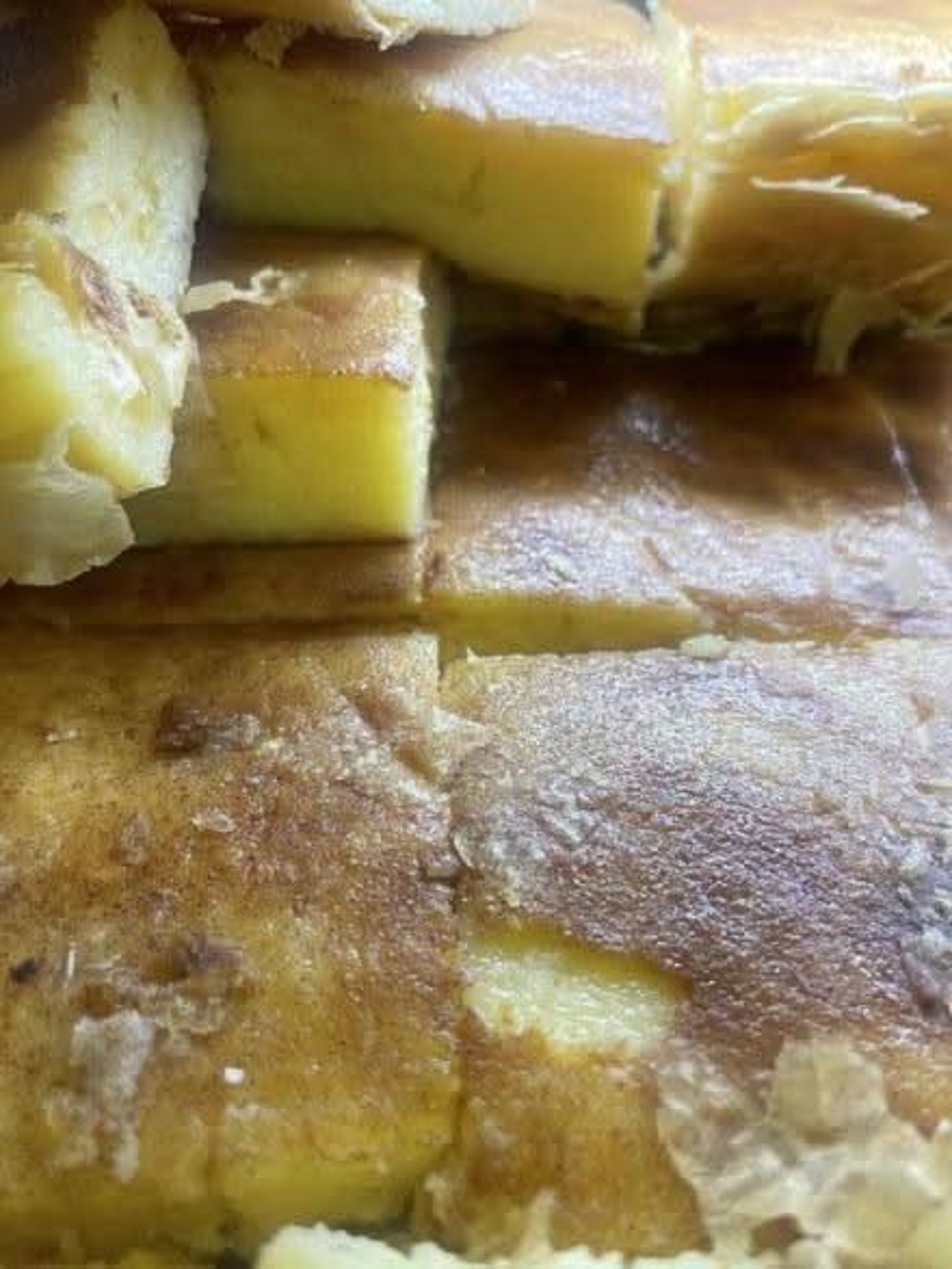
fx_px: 953
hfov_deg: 53.1
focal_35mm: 26
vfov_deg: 67.3
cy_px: 634
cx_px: 476
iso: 80
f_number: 1.6
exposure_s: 1/100
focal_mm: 5.1
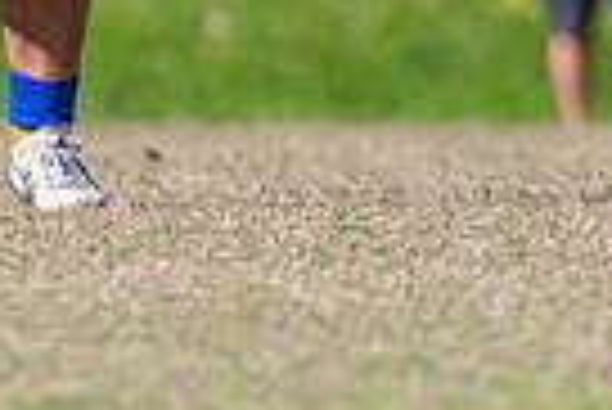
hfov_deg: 1.1
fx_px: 32504
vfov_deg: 0.7
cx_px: 1364
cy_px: -397
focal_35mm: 1910
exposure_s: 1/2000
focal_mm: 330
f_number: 7.1
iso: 800
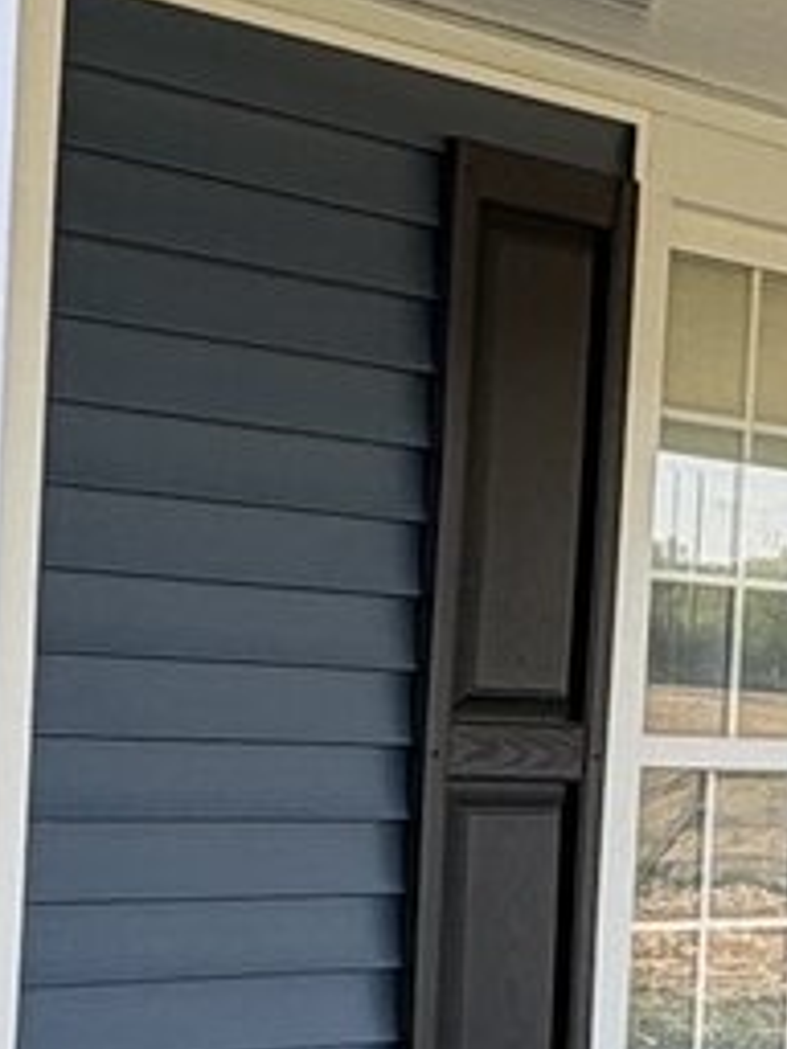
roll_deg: -2.4
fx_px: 3183
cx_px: 865
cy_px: 754
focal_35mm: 105
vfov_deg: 18.6
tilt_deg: +0.8
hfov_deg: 13.8
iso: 40
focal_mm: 2.22
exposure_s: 1/295
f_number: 2.2
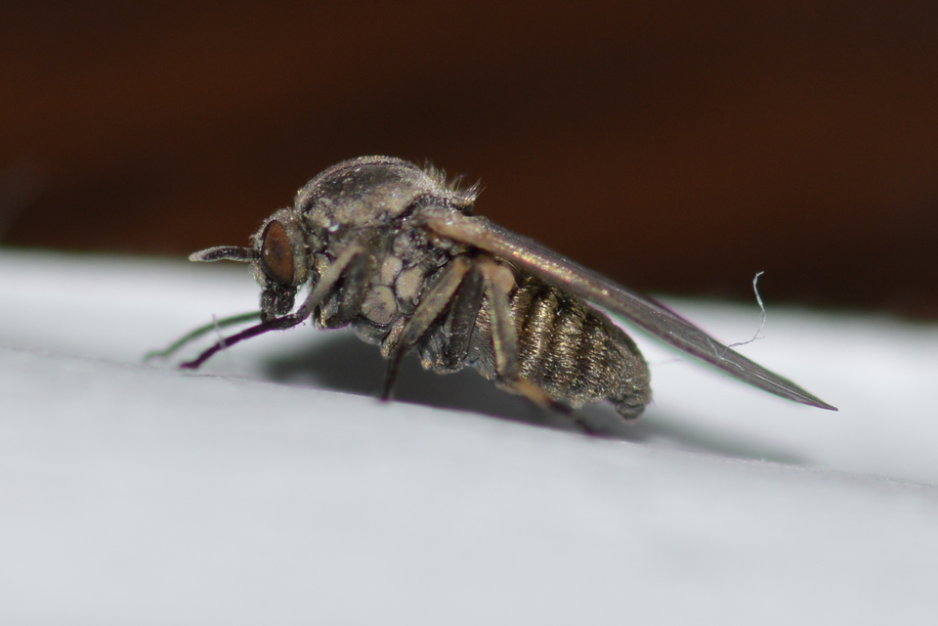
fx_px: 3908
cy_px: 313
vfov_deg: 9.1
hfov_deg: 13.7
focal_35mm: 150
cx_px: 469
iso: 100
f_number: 14
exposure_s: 1/200
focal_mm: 100
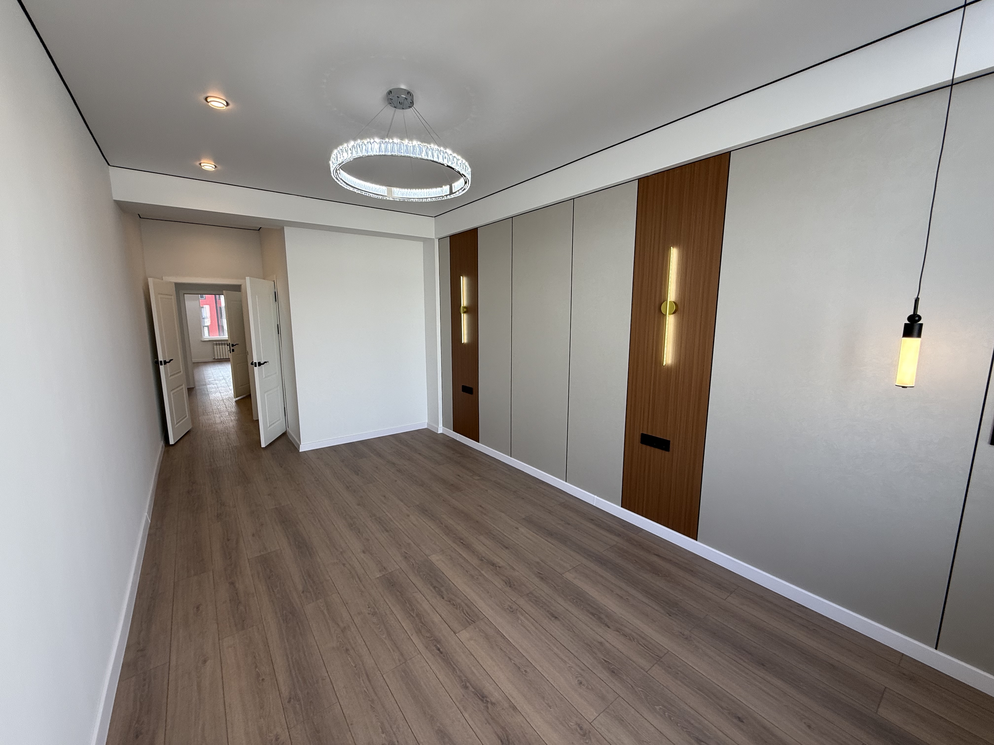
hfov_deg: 102.1
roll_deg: +0.9
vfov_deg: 85.7
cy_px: 372
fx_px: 402
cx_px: 497
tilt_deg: -6.2
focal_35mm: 14
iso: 64
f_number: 2.2
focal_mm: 2.22
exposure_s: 1/99
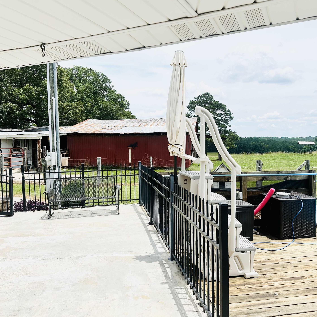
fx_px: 300
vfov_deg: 55.6
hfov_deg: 55.6
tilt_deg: -2.8
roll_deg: +0.5
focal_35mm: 29
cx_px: 170
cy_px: 157
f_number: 1.78
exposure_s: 1/7576
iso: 80
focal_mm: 6.86
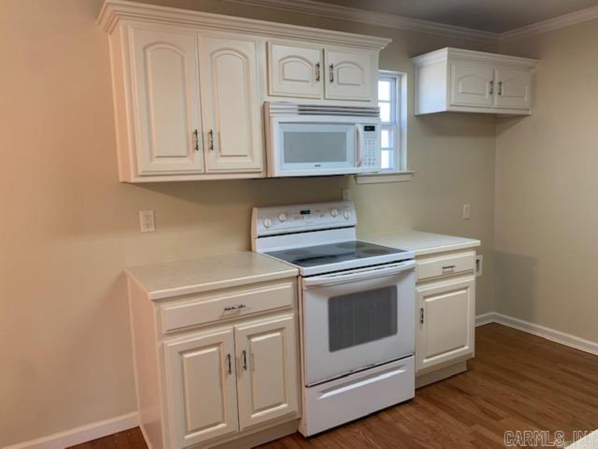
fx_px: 449
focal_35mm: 26
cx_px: 299
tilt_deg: -6.1
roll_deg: +1.2
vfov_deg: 53.1
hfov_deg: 67.3
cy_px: 224
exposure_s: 1/60
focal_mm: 4.25
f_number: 1.8
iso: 125
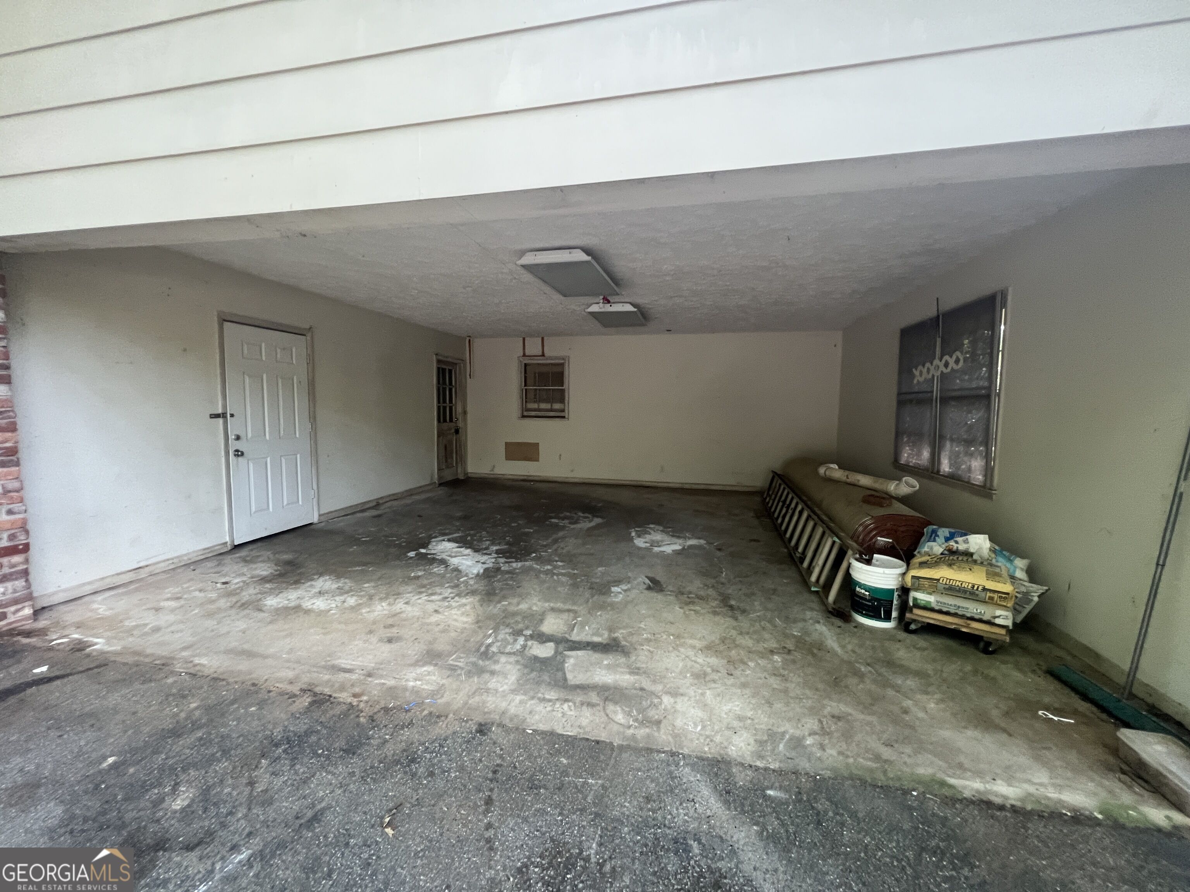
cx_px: 595
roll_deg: -0.6
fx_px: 447
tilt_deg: -4.7
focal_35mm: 13
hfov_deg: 106.2
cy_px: 446
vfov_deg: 89.9
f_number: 1.8
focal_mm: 1.57
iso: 250
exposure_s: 1/89
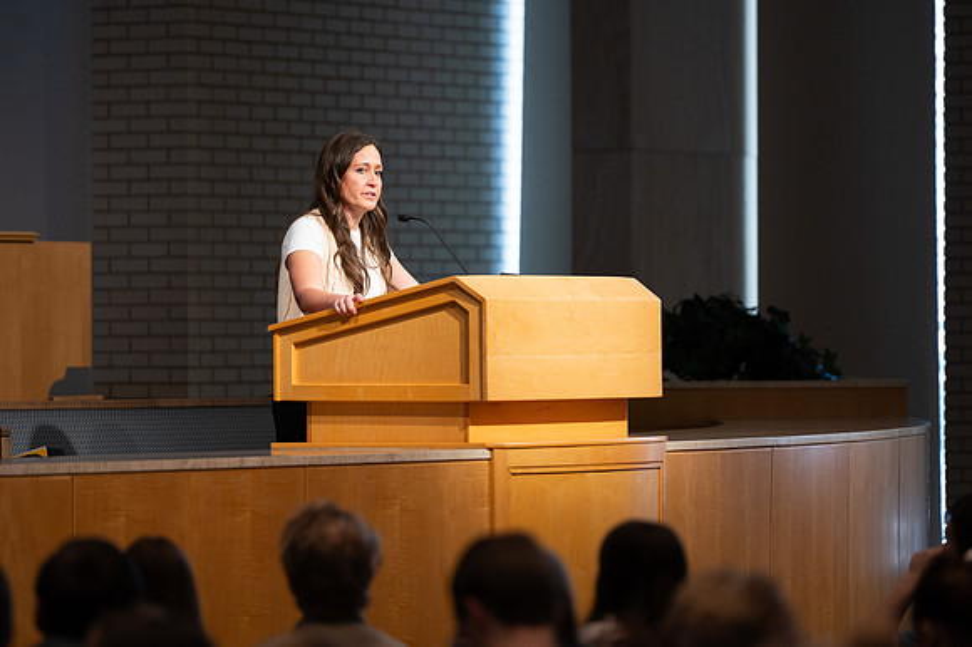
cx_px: 486
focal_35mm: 204
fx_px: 5493
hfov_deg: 10.1
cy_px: 324
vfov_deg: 6.7
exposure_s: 1/400
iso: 1600
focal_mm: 200
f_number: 3.5
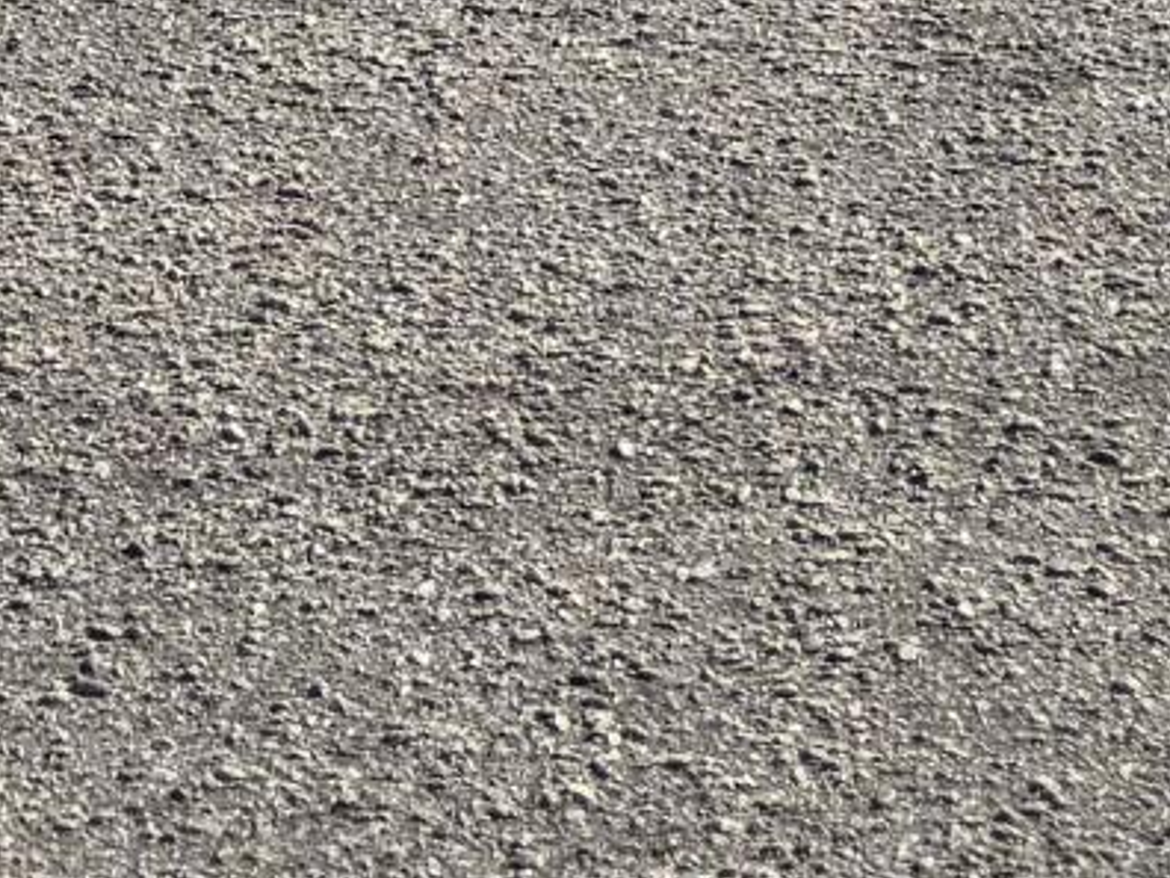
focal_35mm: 182
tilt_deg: -2.7
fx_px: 6151
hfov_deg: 10.7
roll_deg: +2.6
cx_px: -65
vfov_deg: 6.8
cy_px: -2264
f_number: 1.78
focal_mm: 6.76
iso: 80
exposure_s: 1/3096
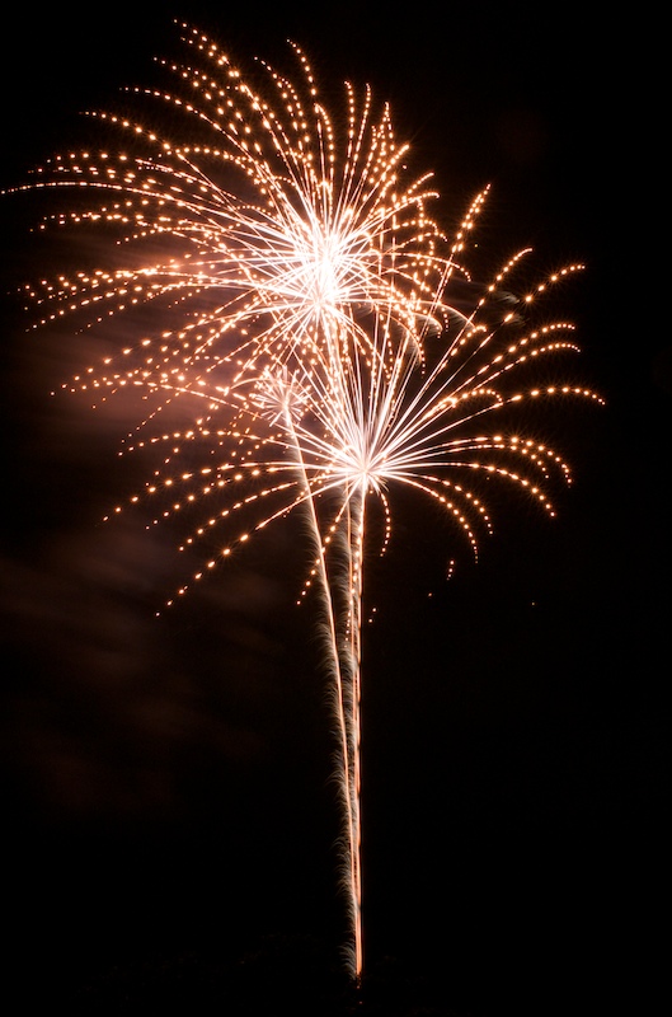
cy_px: 508
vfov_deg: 53.2
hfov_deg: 36.7
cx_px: 336
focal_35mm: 36
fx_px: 1014
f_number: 22
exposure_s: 6
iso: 400
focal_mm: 24
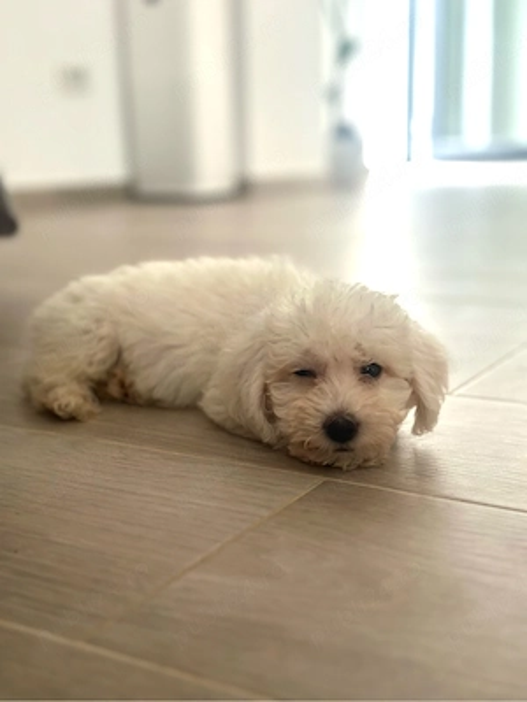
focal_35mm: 48
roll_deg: +0.6
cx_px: 264
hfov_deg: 30.3
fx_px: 974
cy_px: 351
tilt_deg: -11.1
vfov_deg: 39.7
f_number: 1.78
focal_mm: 6.86
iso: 320
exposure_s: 1/60
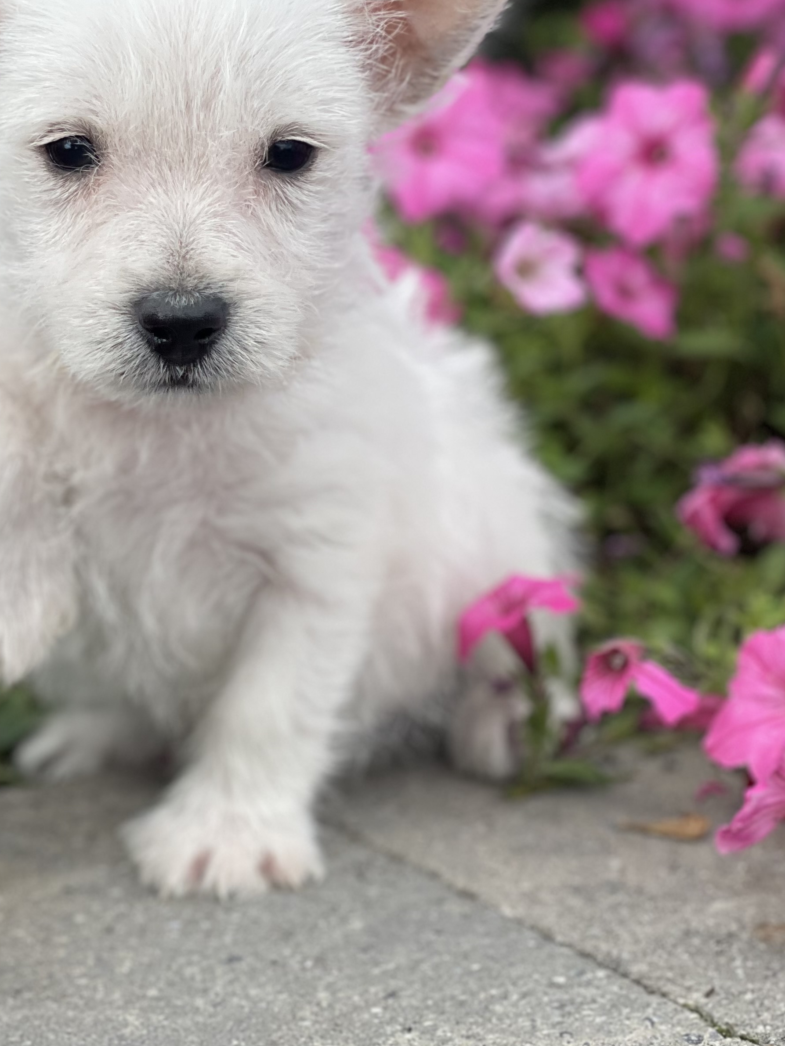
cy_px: 503
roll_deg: +2.0
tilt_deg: -13.3
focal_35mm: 88
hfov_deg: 16.7
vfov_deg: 22.3
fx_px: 2661
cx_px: 187
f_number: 2
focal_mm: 6
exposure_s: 1/666
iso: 32
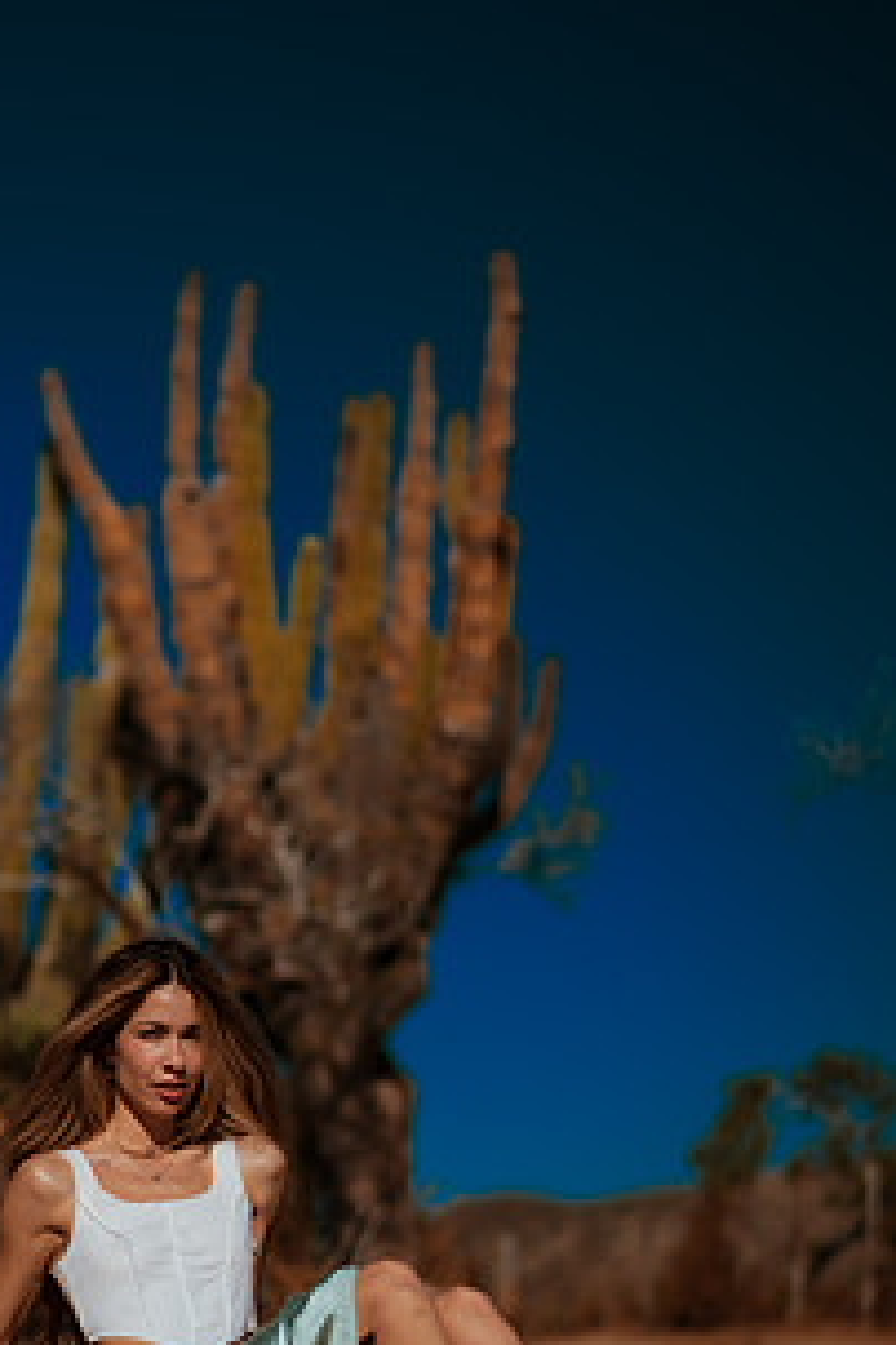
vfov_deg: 23.6
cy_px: 799
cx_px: 306
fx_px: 3210
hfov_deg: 15.9
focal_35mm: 86
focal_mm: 58
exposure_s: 1/8000
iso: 50
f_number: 1.8
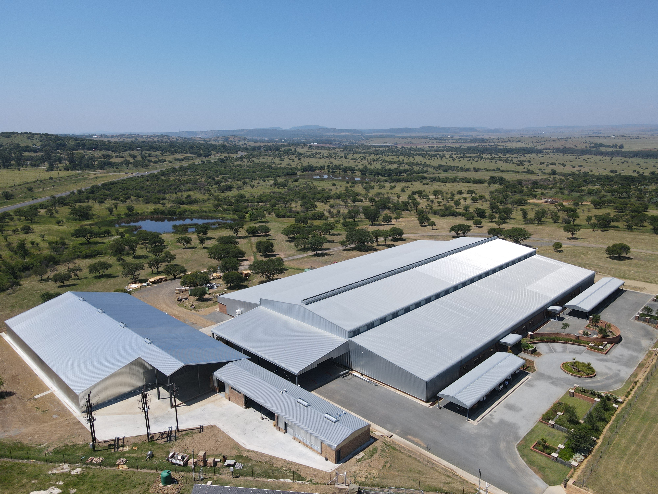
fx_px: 456
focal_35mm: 24
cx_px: 329
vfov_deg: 56.8
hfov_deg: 71.6
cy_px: 247
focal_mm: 4.5
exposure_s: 1/1000
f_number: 2.8
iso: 100
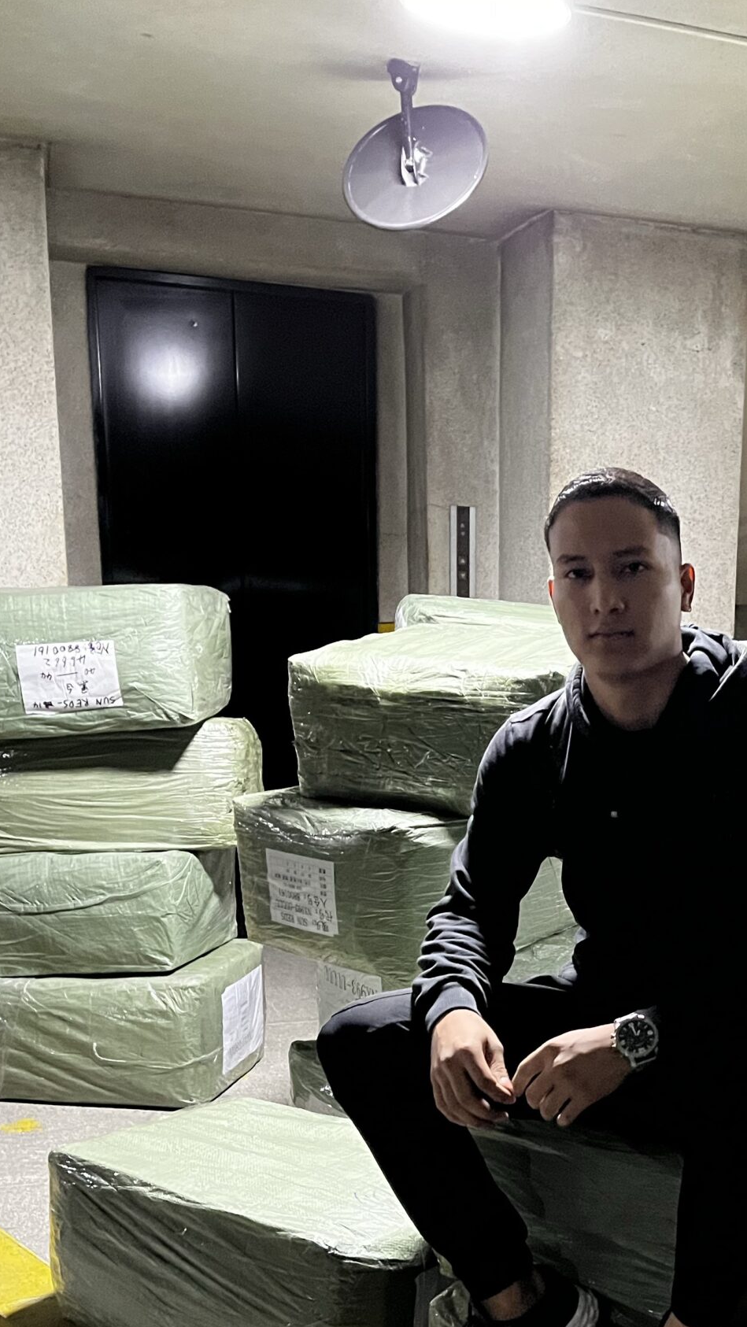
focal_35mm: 43
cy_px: 929
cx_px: 660
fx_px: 1513
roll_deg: -0.8
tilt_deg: -10.2
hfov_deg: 26.9
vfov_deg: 46.3
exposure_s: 1/30
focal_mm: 5.1
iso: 800
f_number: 1.6
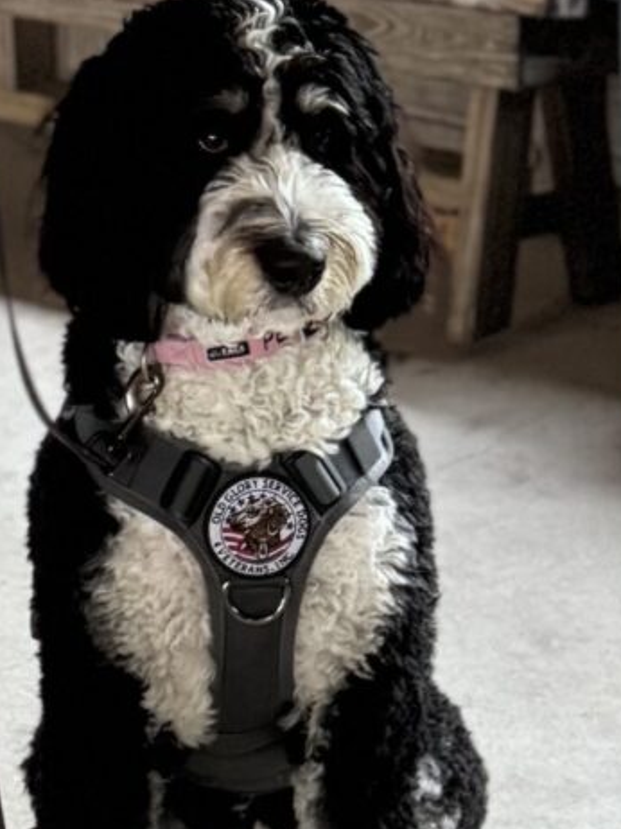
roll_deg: +2.3
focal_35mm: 133
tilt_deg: -12.7
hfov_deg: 11.1
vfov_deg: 14.6
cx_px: 41
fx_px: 3184
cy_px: -11
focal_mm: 6.76
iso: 500
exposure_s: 1/60
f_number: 1.78
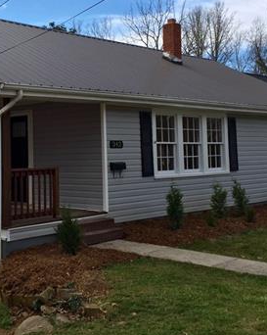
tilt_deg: +6.2
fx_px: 524
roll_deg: +0.3
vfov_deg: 35.2
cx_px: 68
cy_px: 125
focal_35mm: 53
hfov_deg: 28.2
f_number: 2.2
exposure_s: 1/1582
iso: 32
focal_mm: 4.15
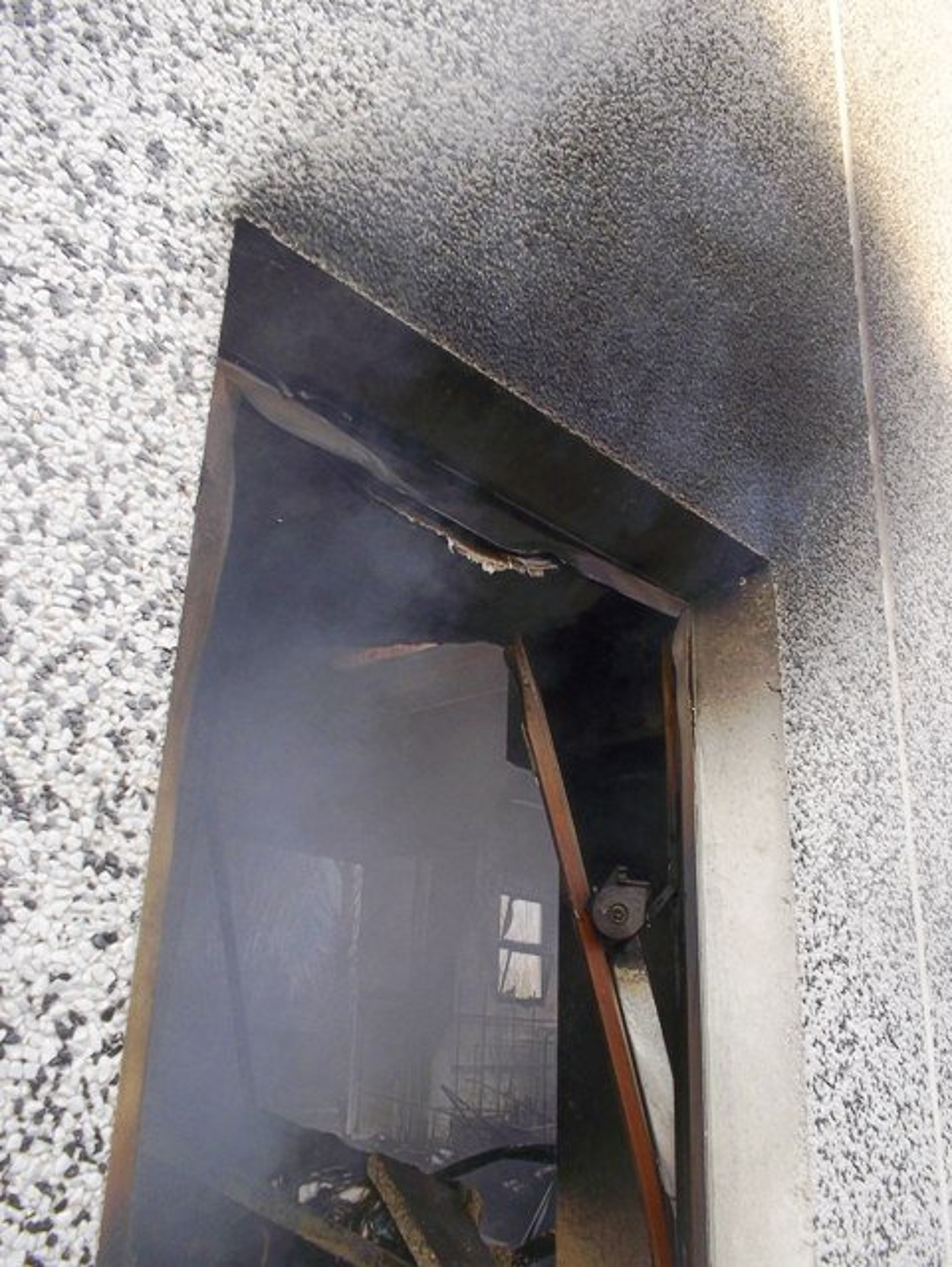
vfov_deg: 61.6
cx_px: 476
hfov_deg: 48.3
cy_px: 634
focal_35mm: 29
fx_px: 1062
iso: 80
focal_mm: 4.1
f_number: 3.3
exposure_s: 1/160
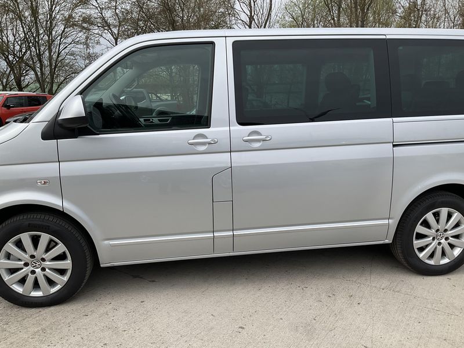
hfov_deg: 61.7
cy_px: 174
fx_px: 389
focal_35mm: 29
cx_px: 232
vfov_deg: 48.2
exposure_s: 1/1490
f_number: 1.8
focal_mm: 3
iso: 25
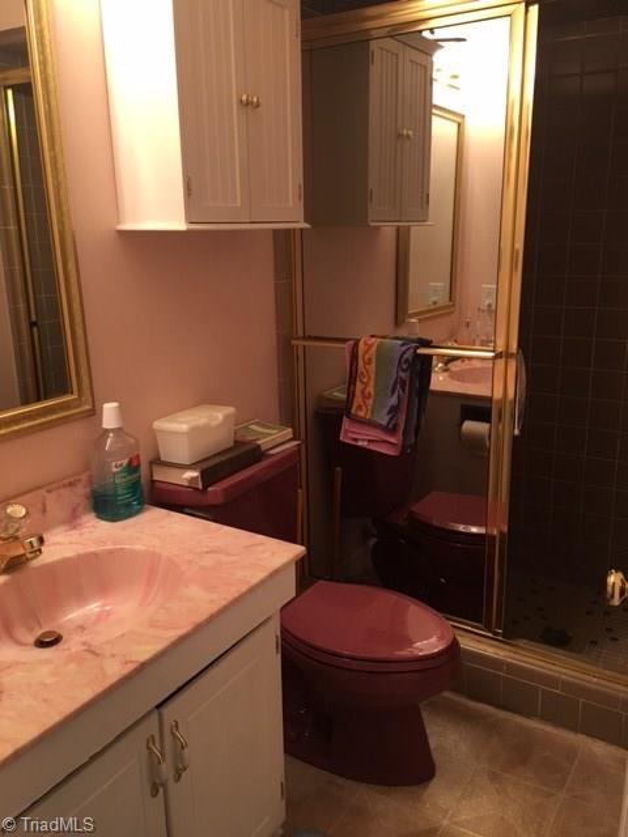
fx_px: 701
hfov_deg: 48.2
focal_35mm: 29
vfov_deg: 61.7
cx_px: 314
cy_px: 418
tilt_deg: -14.2
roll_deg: +1.0
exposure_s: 1/15
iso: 25
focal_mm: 4.15
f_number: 2.2
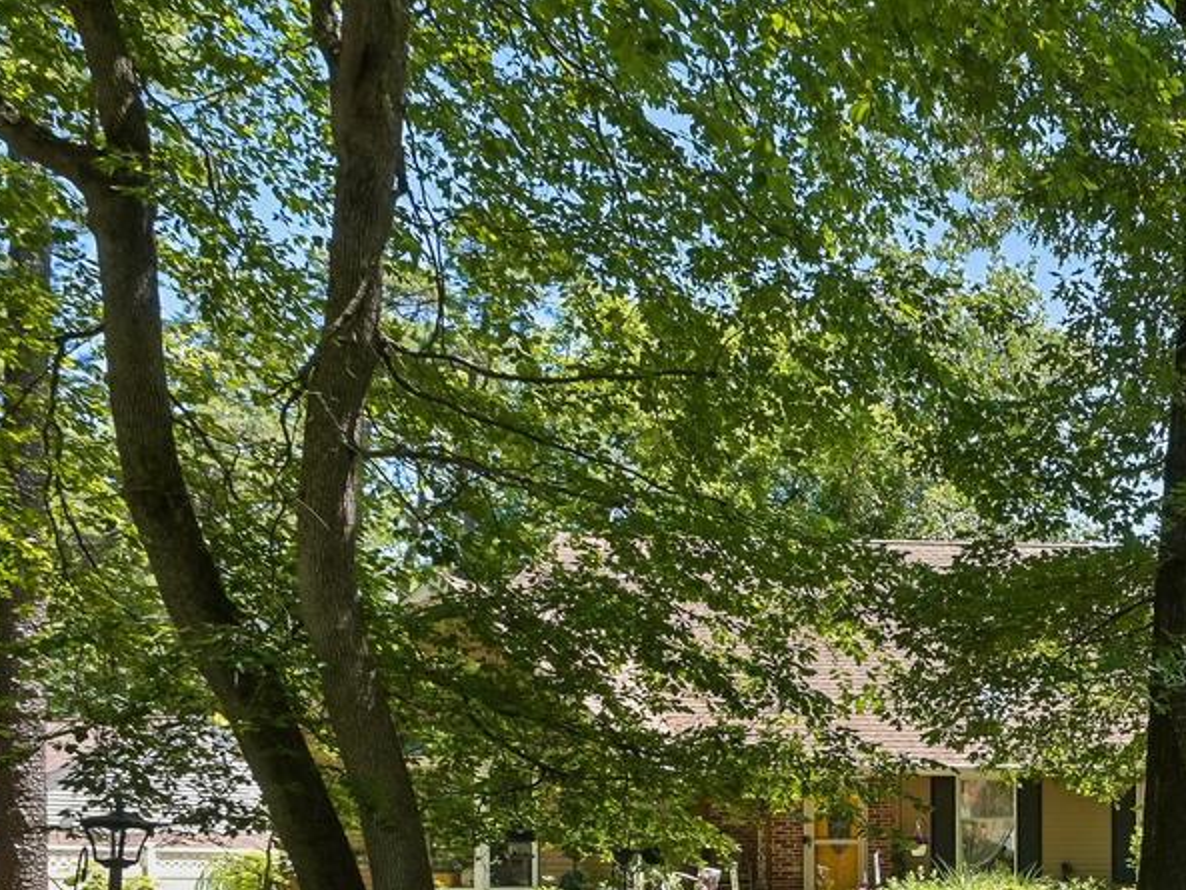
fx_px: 1199
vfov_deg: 37.1
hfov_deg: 38.6
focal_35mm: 35
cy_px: 860
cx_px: 1428
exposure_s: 1/80
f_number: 11
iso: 400
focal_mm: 15
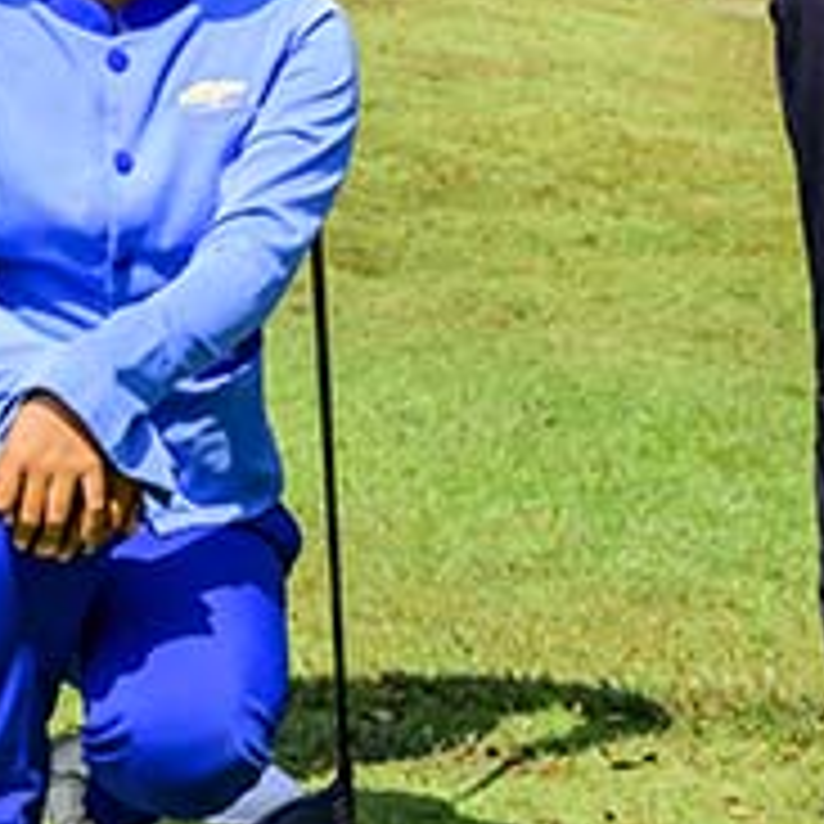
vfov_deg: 9.0
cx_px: -387
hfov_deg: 8.9
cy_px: -176
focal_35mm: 192
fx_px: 5171
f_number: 9
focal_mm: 43
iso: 1800
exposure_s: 1/2500
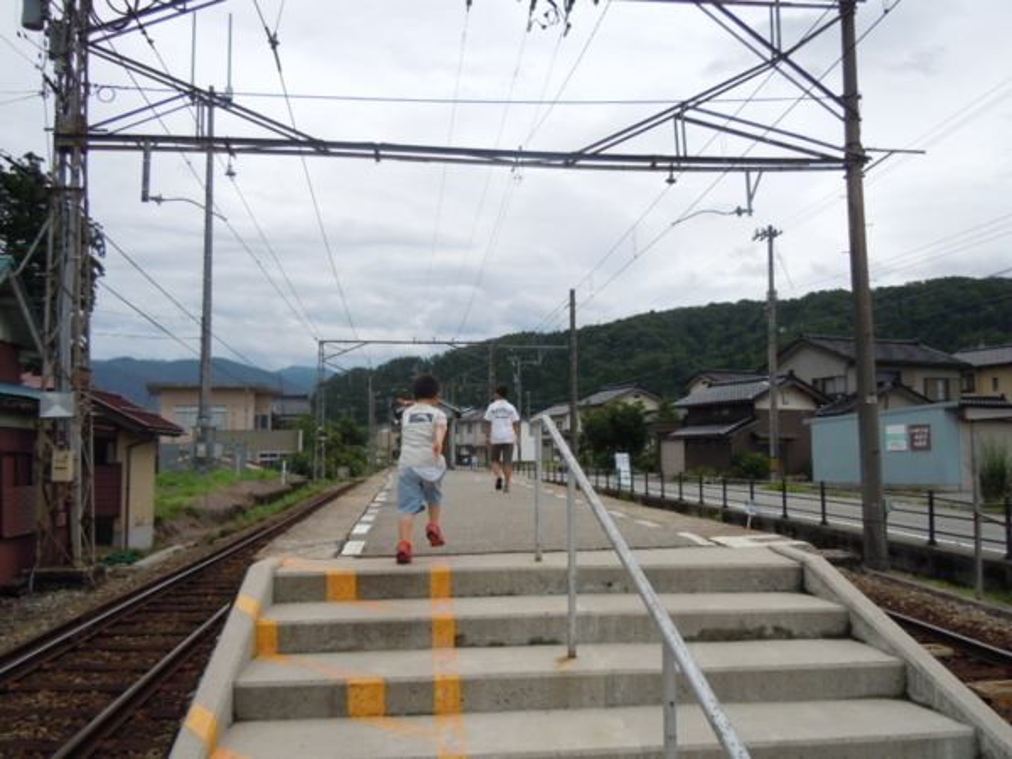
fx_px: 877
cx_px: 506
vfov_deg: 46.8
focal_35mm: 30
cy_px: 380
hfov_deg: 60.0
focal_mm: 5.4
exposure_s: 1/320
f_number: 7
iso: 100
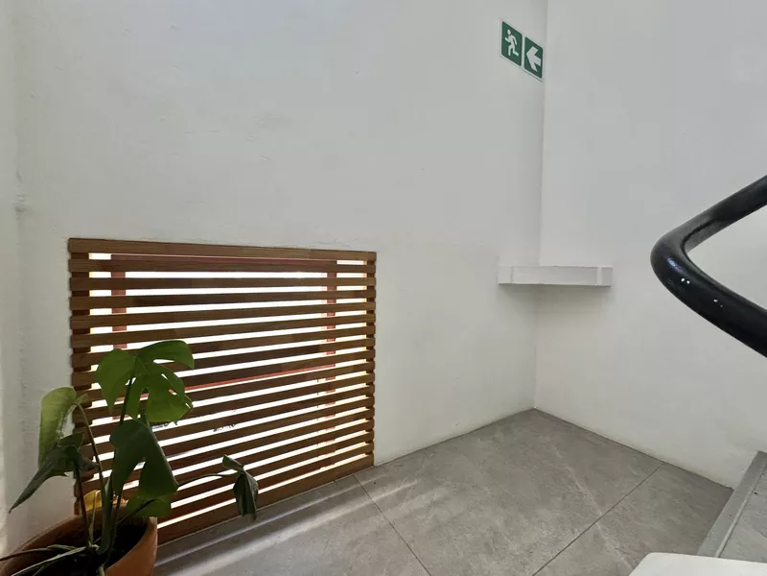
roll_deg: -1.7
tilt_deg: -1.8
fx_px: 310
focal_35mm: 14
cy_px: 288
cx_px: 384
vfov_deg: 85.7
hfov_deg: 102.1
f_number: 2.2
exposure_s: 1/99
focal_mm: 2.22
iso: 250
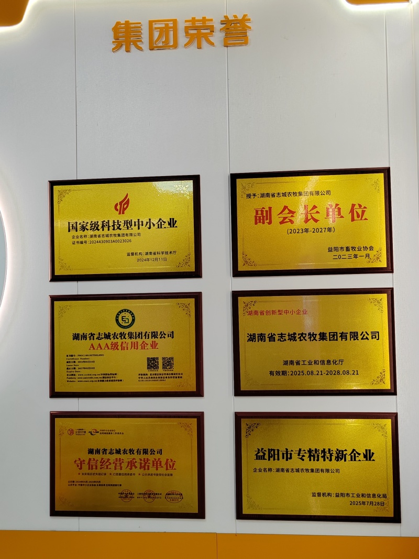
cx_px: 210
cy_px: 280
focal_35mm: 37
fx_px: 597
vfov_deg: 50.1
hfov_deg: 38.7
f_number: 1.8
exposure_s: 1/100
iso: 500
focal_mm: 6.14
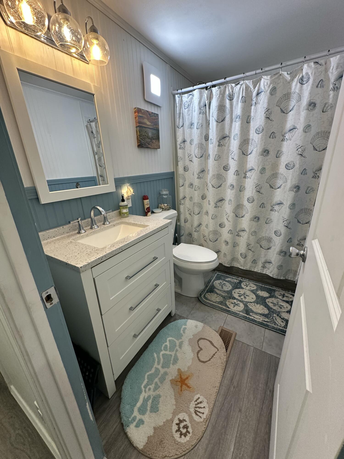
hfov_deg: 85.7
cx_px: 172
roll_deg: +2.8
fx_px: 186
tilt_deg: -18.4
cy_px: 230
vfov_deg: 102.1
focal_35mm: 14
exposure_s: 1/120
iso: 250
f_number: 2.2
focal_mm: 2.22
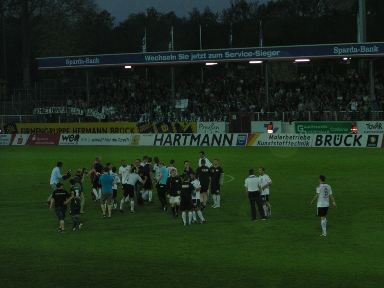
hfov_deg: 15.1
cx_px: 192
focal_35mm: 131
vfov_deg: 11.3
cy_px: 144
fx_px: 1453
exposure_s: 1/160
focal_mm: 20
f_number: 3.5
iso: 200
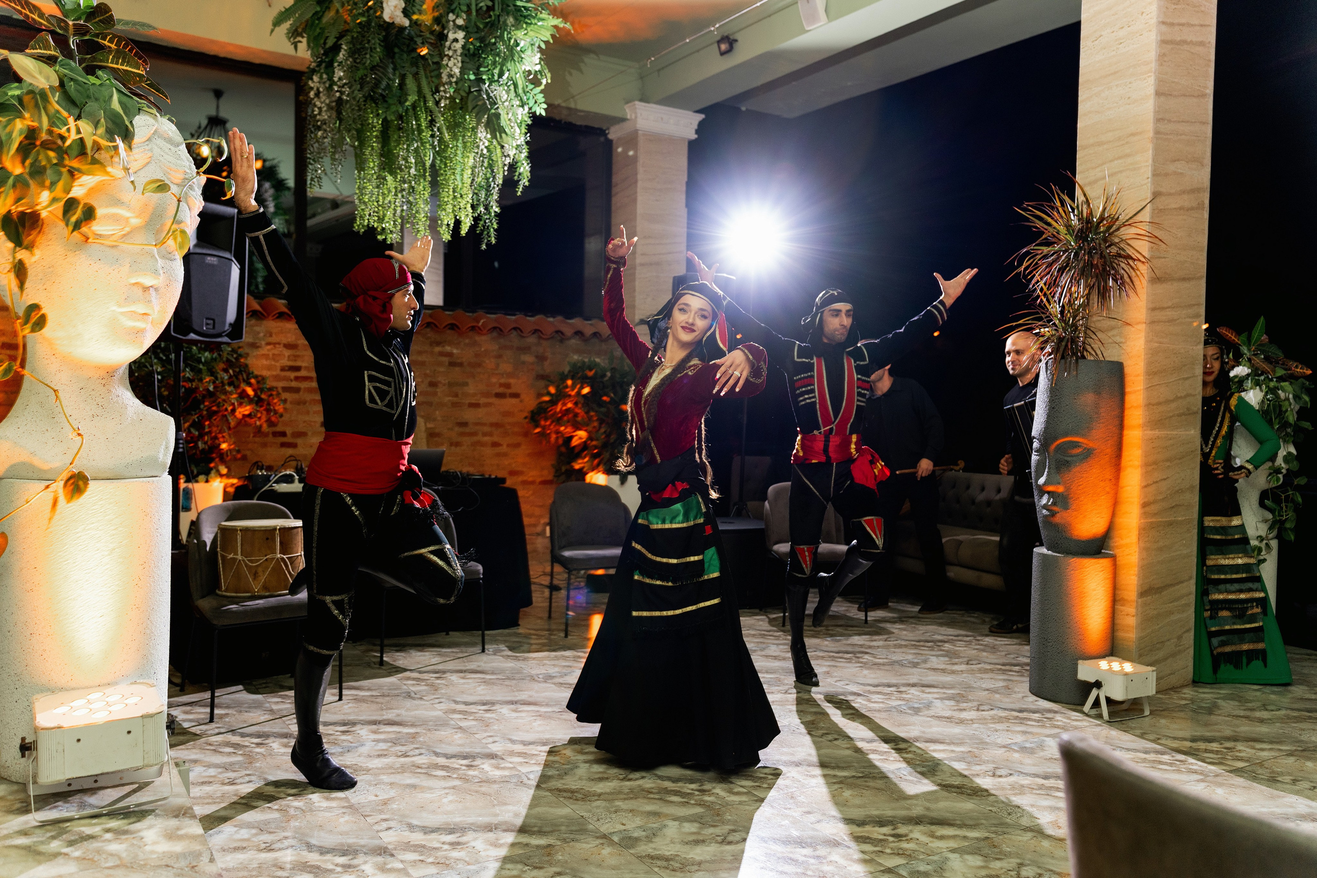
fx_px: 1024
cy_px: 439
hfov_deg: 65.5
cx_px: 658
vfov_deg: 46.4
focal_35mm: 28
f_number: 3.2
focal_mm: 28
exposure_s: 1/100
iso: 1250
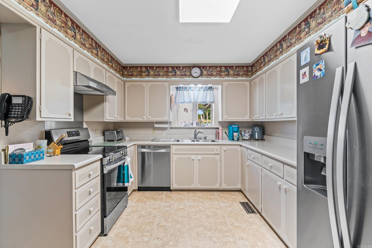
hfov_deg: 95.0
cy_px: 124
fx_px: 170
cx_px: 186
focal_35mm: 16
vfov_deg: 72.0
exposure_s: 1/2
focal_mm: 11
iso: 250
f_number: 9
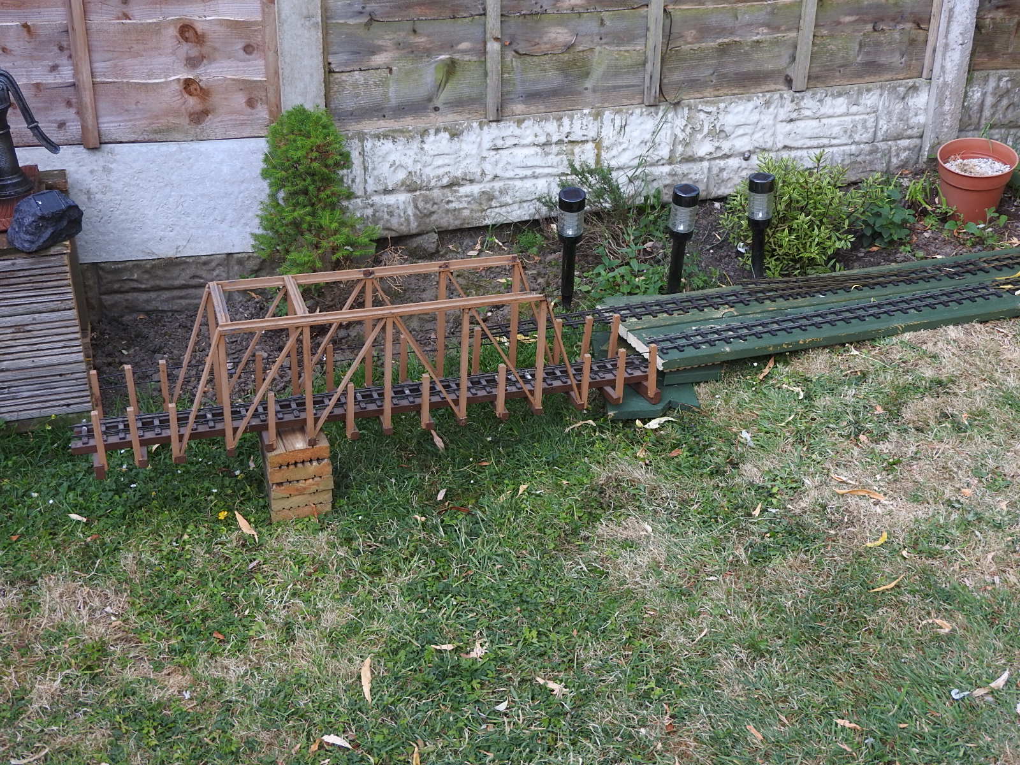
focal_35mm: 40
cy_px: 382
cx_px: 510
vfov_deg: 36.0
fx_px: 1179
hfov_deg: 46.8
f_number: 3.8
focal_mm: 7.2
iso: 100
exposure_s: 1/80
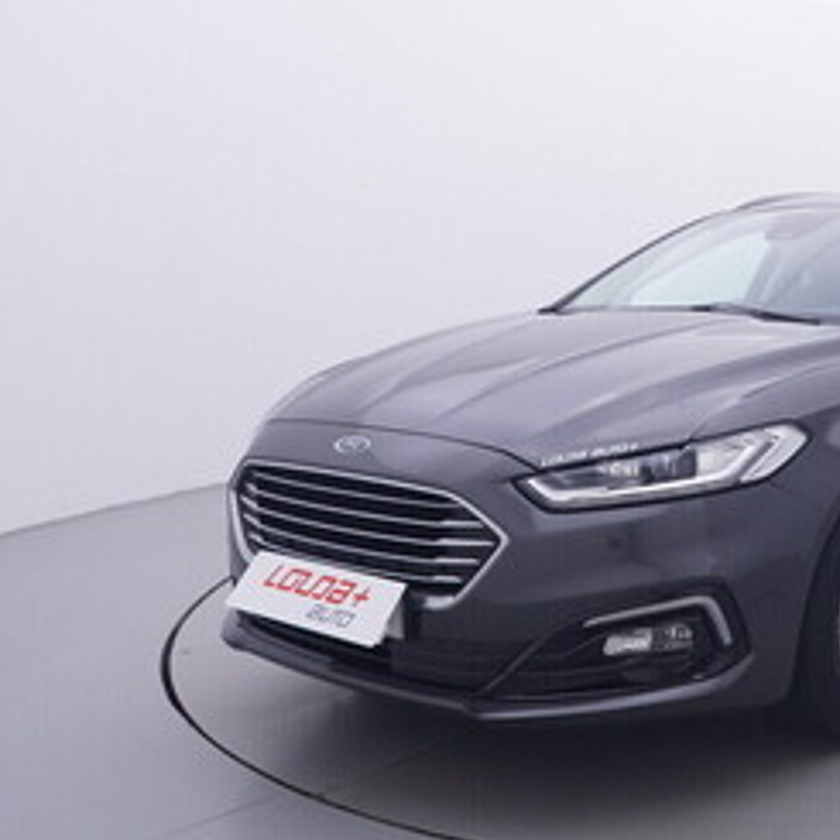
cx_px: 910
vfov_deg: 39.0
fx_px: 1179
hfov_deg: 34.3
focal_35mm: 43
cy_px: 324
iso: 200
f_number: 5
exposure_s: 1/80
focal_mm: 15
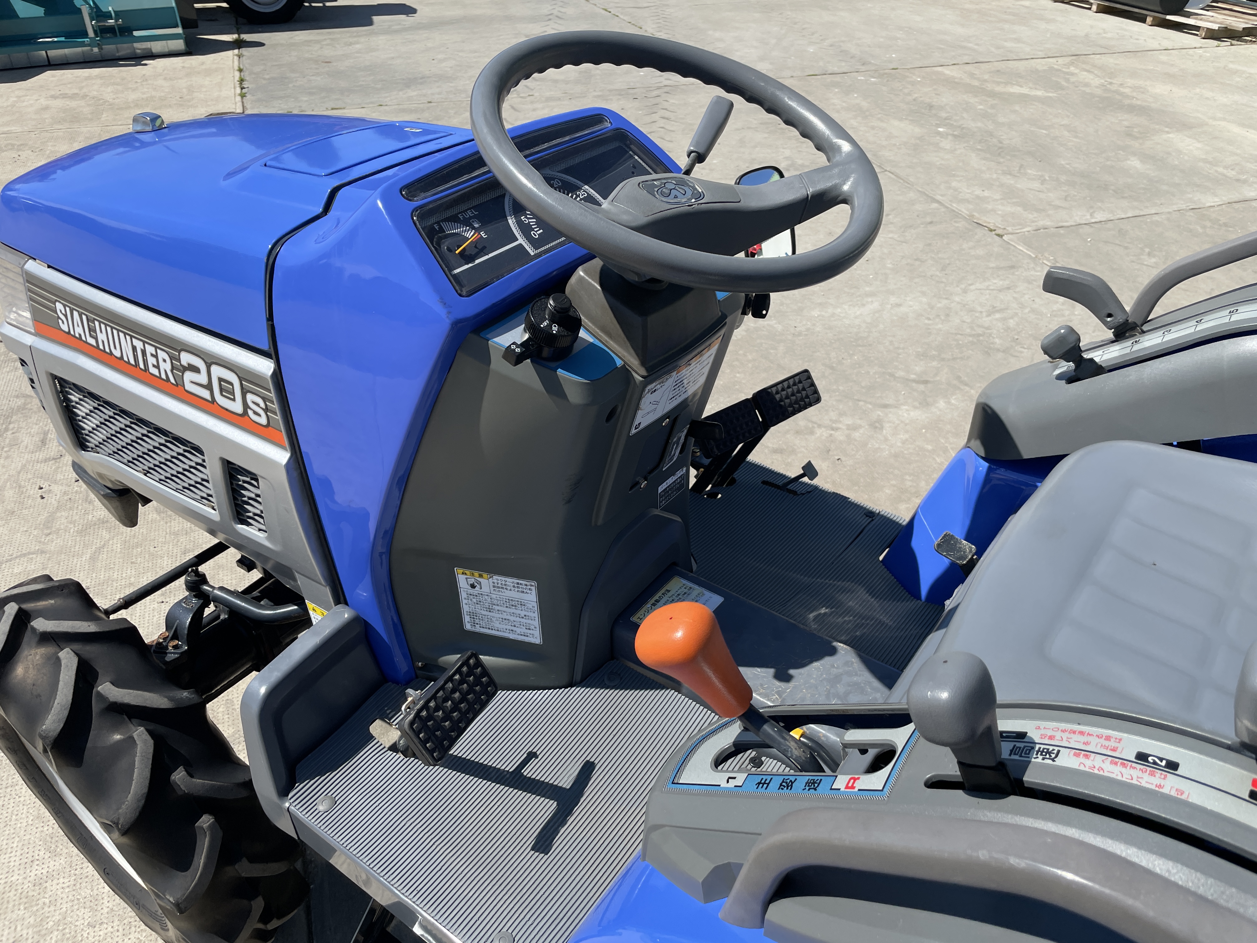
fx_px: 944
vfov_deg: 53.1
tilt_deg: -33.4
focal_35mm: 26
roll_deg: -0.3
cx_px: 628
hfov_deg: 67.3
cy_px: 472
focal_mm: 4.2
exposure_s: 1/2959
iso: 32
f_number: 1.6
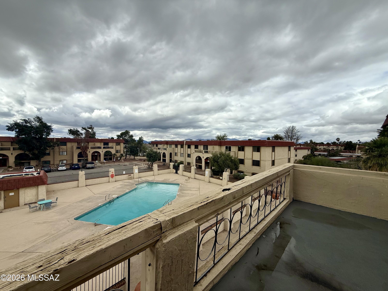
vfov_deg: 85.7
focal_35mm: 14
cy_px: 146
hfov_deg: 102.1
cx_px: 194
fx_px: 157
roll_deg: -0.7
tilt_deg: -0.7
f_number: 2.2
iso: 50
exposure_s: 1/2841
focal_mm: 2.22
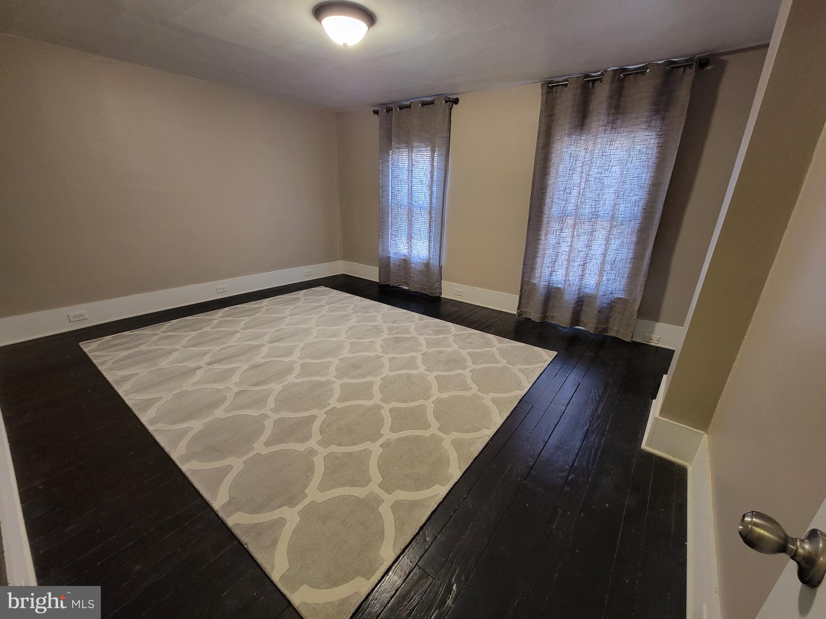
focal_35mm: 13
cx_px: 413
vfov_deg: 89.9
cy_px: 310
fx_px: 310
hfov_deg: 106.2
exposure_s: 1/29
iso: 400
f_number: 2.2
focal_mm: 2.2
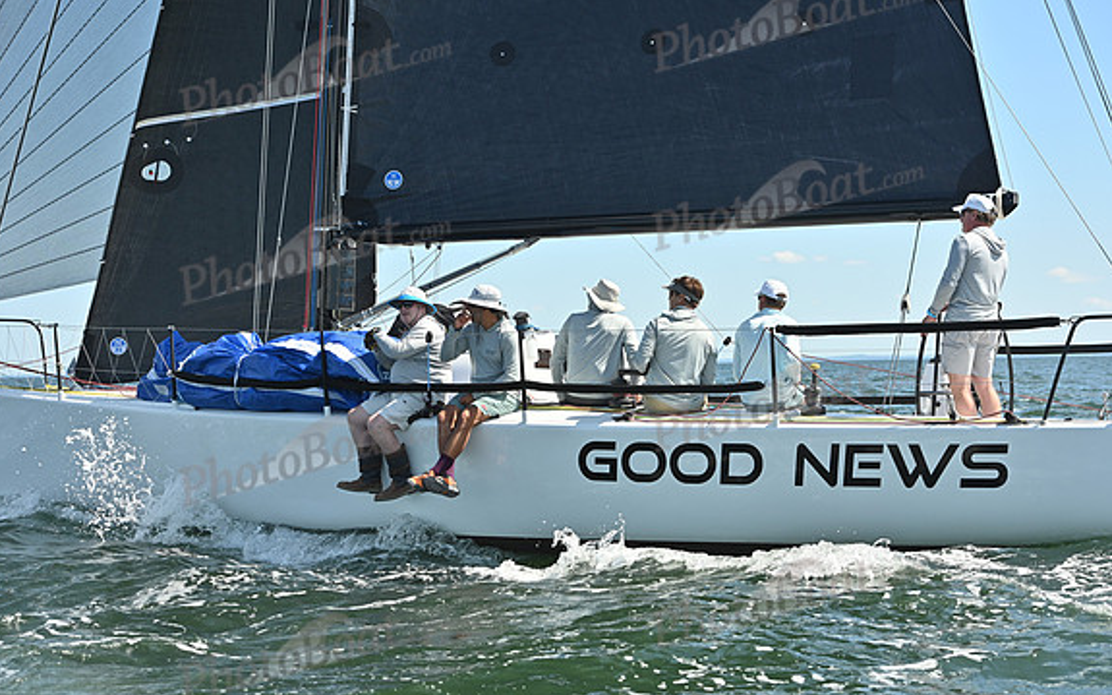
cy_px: 328
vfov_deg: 18.1
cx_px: 553
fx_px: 2181
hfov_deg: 28.6
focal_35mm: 72
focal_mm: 70
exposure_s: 1/1000
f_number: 7.1
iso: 250
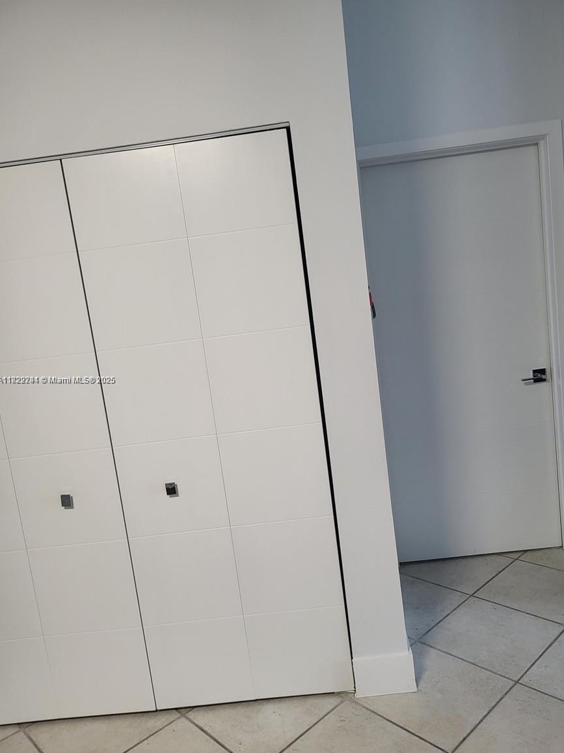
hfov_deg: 51.4
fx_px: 587
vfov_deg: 65.3
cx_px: 288
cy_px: 380
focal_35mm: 27
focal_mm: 5.4
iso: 200
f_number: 1.8
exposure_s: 1/60
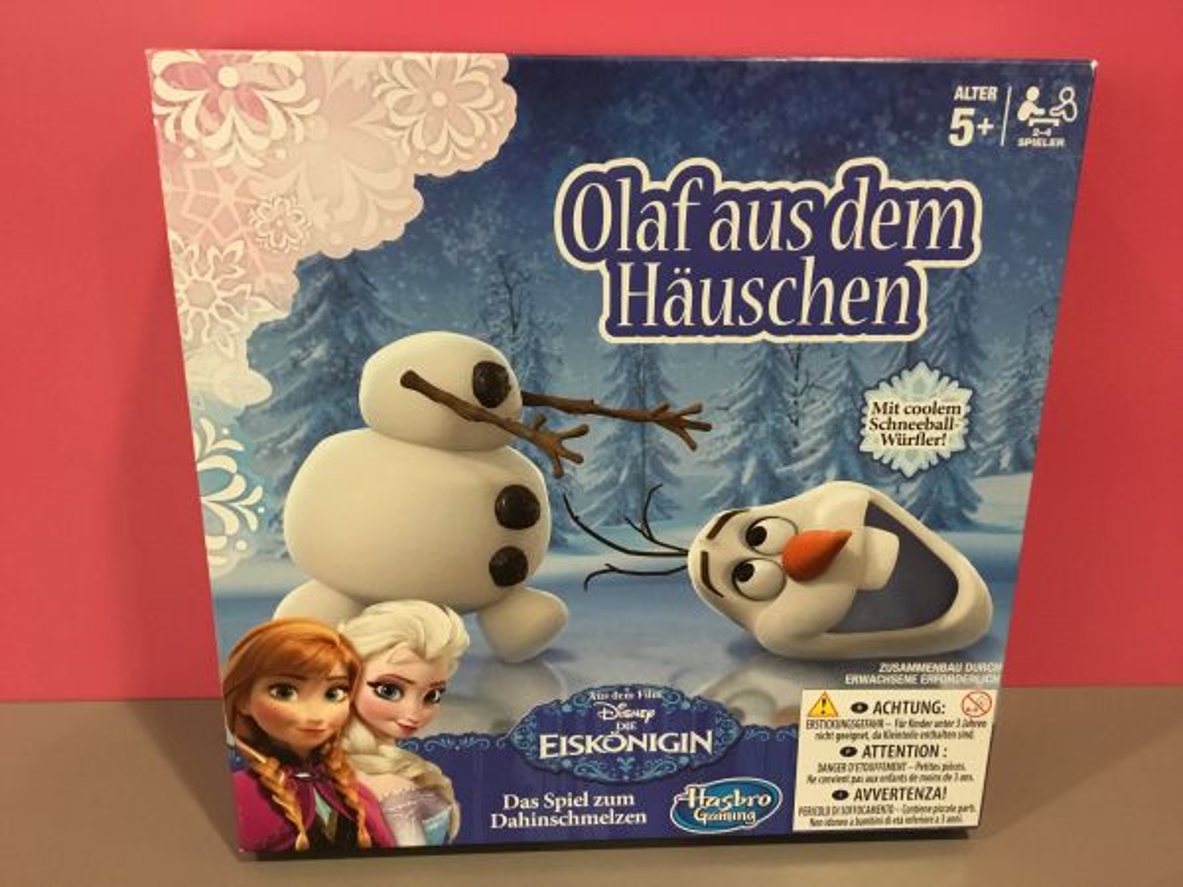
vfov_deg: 45.4
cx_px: 592
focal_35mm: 31
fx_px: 1059
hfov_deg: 58.4
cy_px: 444
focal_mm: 3.3
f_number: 2.4
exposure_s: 1/33
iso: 200
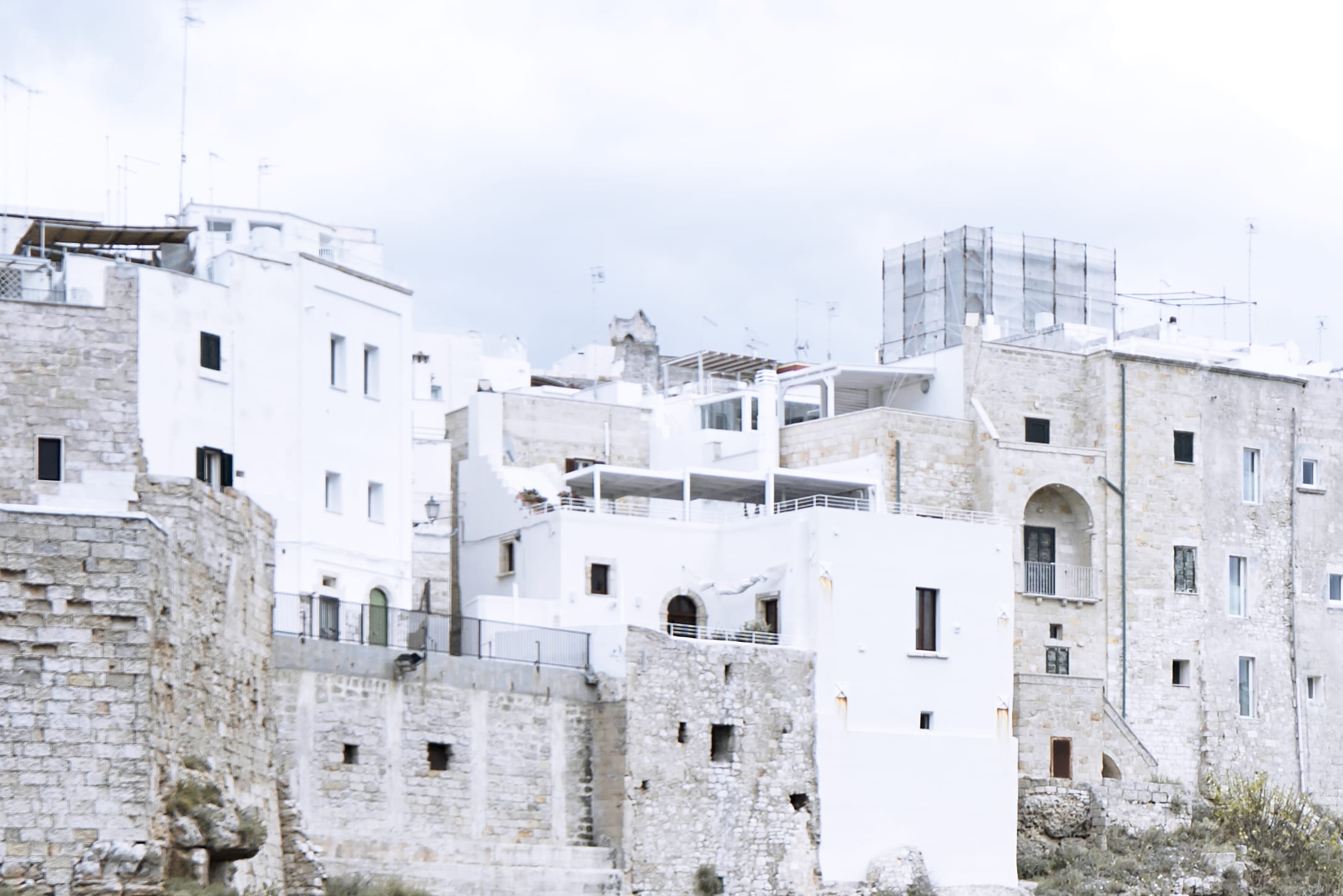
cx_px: 1595
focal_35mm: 94
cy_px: 955
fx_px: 3508
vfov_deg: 14.3
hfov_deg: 20.3
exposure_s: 1/500
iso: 100
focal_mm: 28
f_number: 3.5
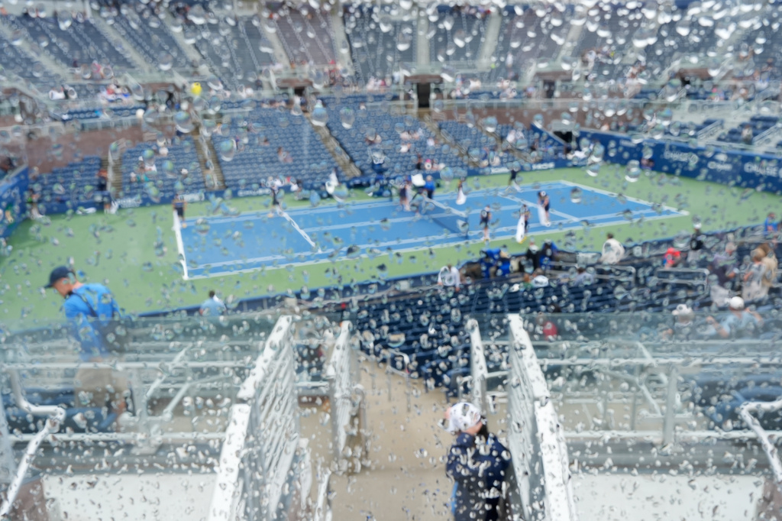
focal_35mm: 29
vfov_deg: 44.9
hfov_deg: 63.7
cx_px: 391
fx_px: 630
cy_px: 260
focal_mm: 29
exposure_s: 1/125
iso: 400
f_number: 11
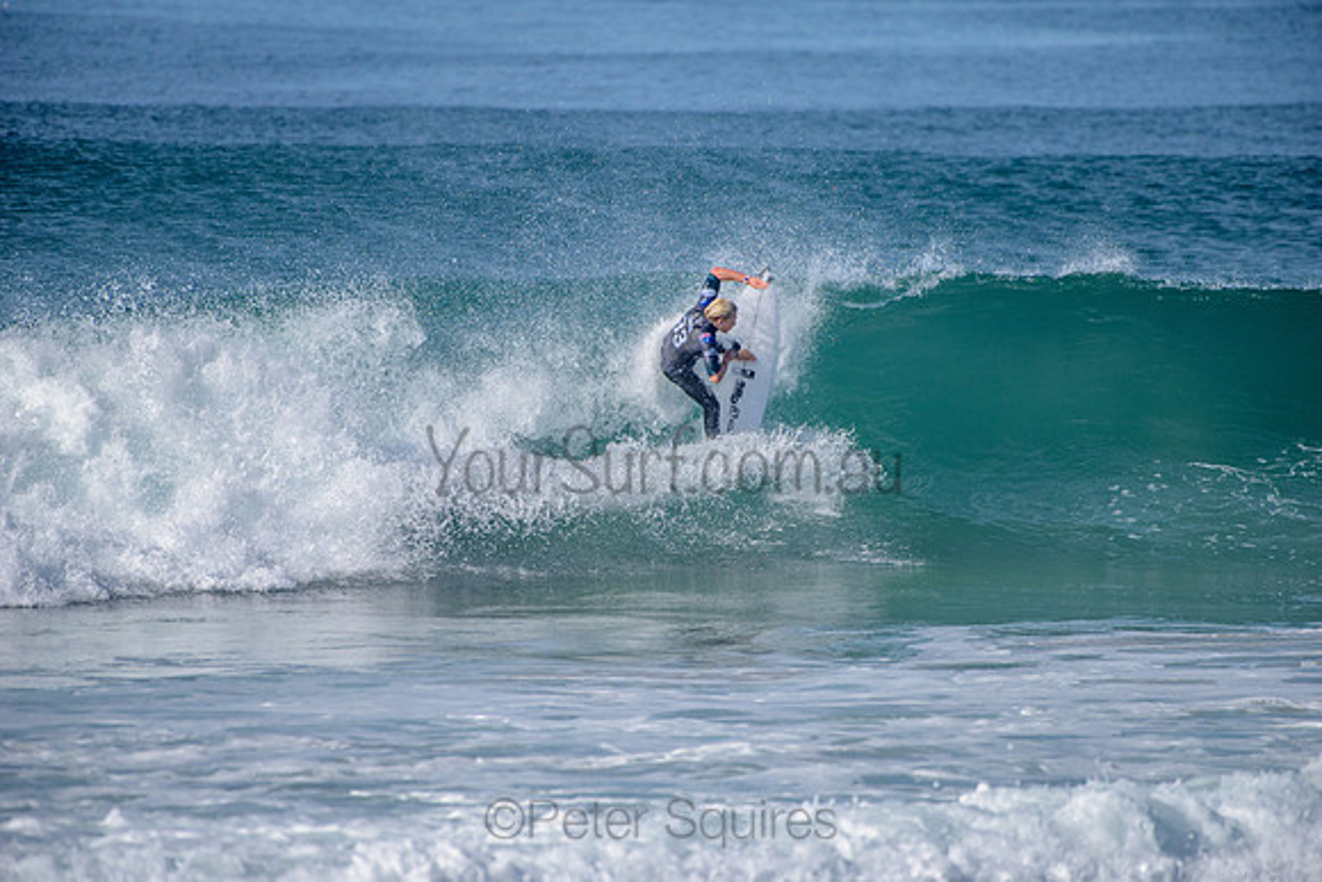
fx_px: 18365
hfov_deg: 4.1
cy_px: 441
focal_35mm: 500
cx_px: 661
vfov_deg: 2.8
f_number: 5.6
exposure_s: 1/2500
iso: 180
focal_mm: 500
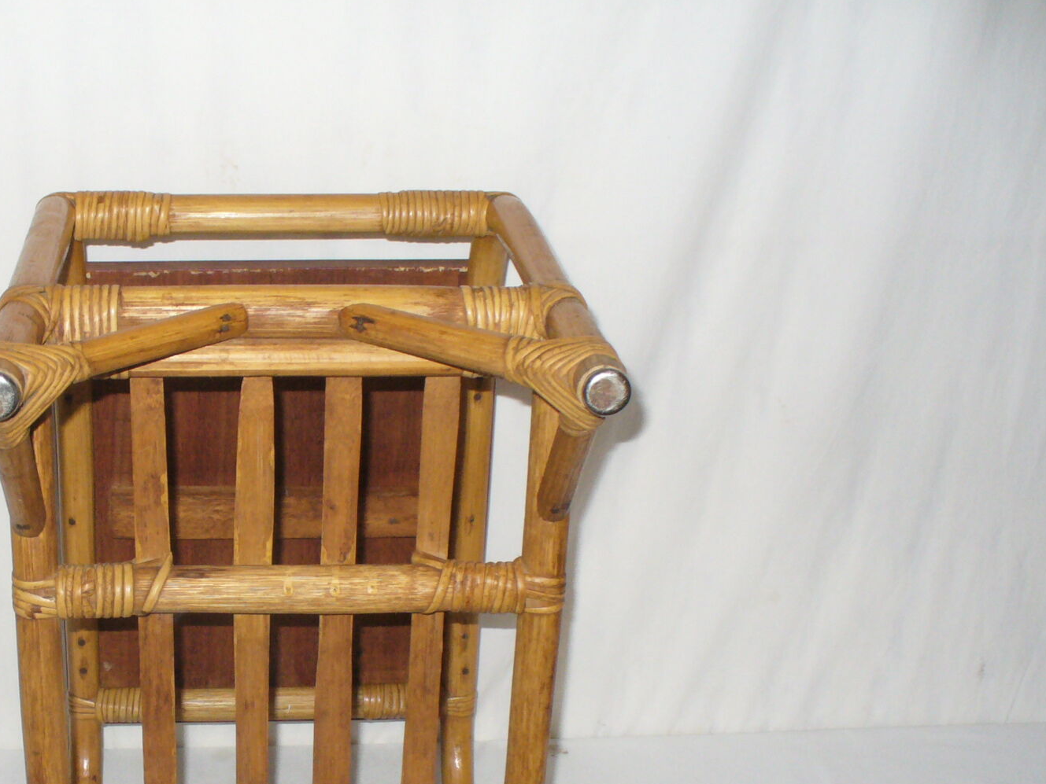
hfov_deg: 33.1
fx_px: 1723
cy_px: 544
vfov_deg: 25.5
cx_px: 257
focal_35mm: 57
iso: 200
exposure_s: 1/30
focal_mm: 6.1
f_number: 2.8
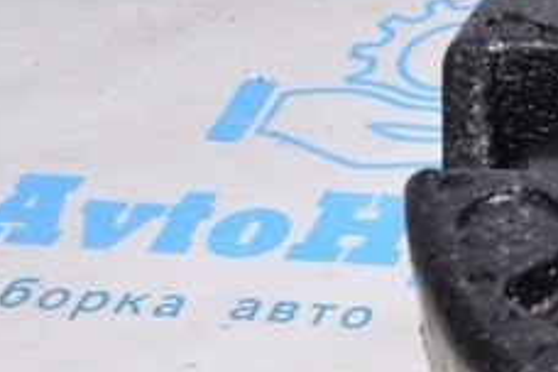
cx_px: 1077
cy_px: 234
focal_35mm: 148
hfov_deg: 12.4
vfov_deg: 9.3
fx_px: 2294
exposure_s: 1/200
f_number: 8
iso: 1600
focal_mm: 22
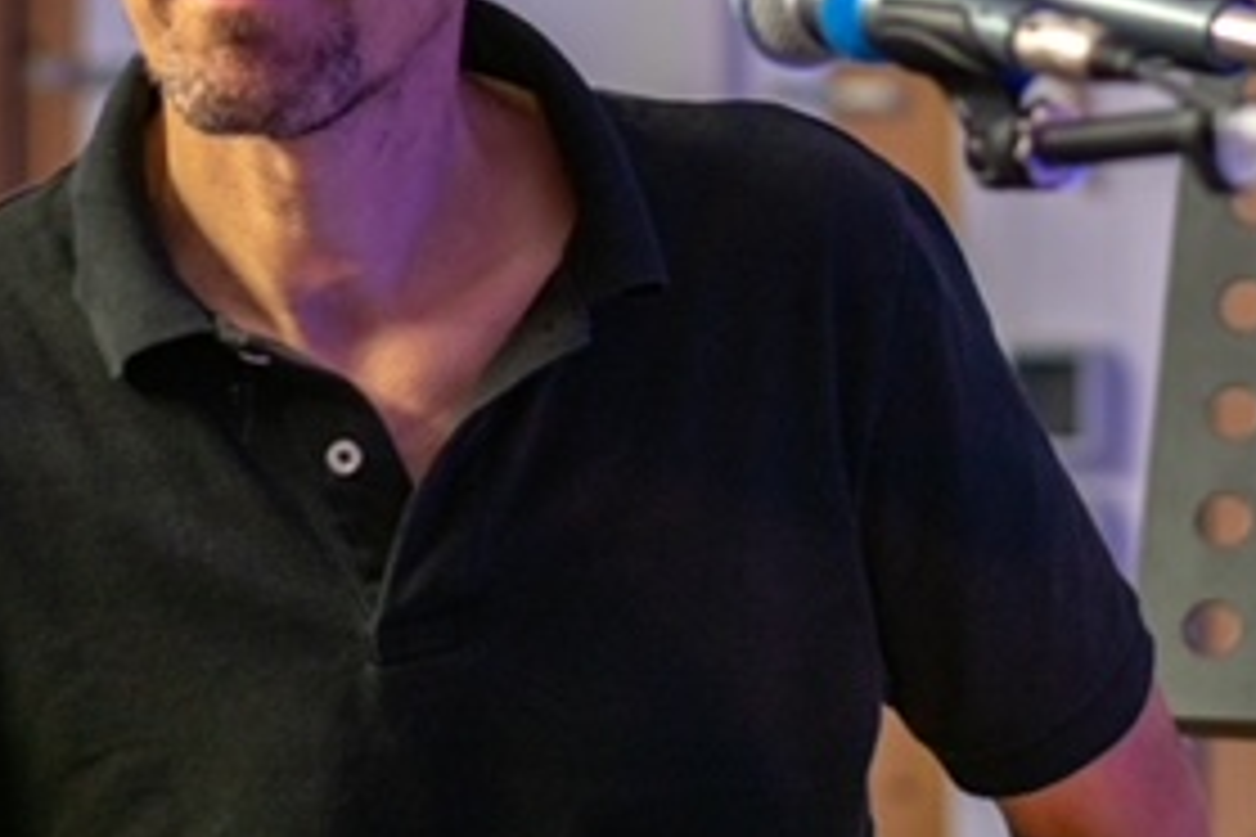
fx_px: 6000
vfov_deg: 7.9
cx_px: 887
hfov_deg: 11.9
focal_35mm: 172
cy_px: -22
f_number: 1.7
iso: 500
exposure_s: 1/80
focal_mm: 50
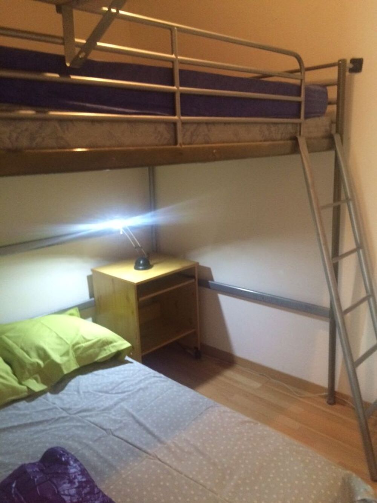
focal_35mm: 29
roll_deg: +1.9
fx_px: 421
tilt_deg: -14.7
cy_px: 252
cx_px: 188
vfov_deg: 61.7
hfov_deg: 48.2
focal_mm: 4.15
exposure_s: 1/20
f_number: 2.2
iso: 320
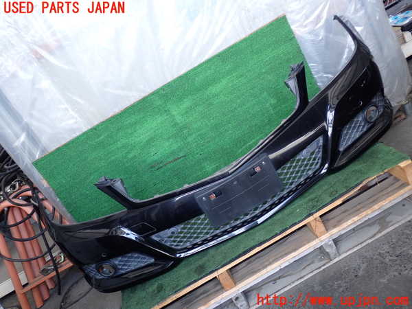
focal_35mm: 36
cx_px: 206
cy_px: 154
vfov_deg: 39.7
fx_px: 428
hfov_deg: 51.4
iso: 160
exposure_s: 1/125
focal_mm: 6.37
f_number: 2.5
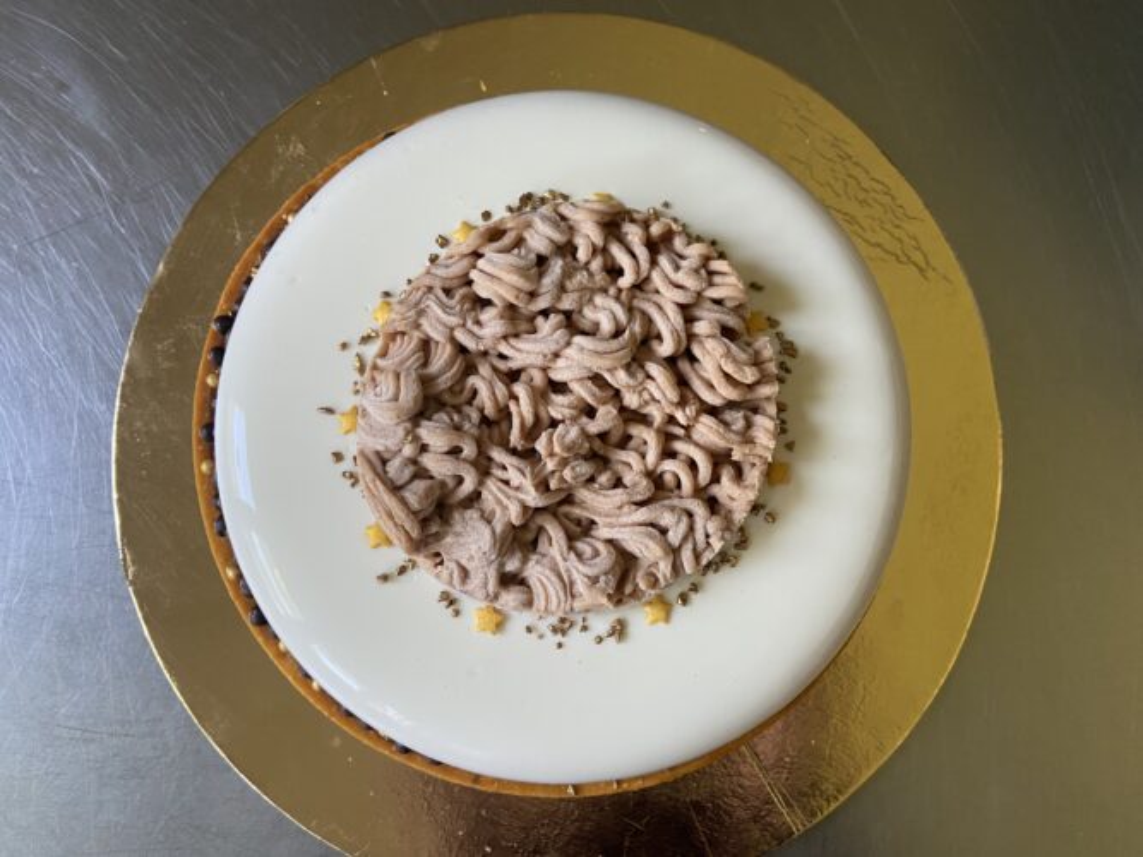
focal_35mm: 26
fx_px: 858
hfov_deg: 67.3
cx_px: 572
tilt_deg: -83.4
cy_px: 428
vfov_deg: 53.0
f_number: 1.8
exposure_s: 1/68
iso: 125
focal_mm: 4.25
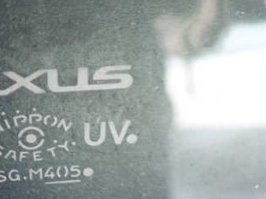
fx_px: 638
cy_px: 154
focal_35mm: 83
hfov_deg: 23.2
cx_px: 49
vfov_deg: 17.6
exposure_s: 1/40
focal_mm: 7.86
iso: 400
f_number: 2.9
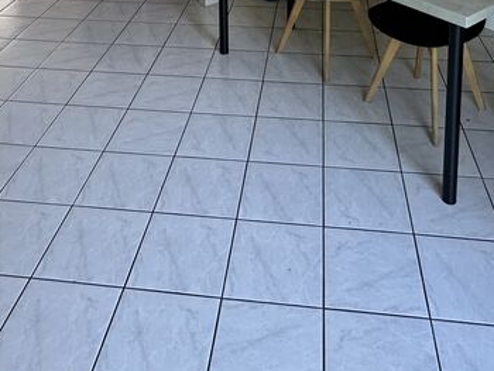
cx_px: 251
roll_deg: +0.9
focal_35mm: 40
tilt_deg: -10.2
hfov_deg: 46.8
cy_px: -123
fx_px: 571
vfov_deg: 28.7
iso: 250
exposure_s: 1/99
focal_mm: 2.22
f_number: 2.2
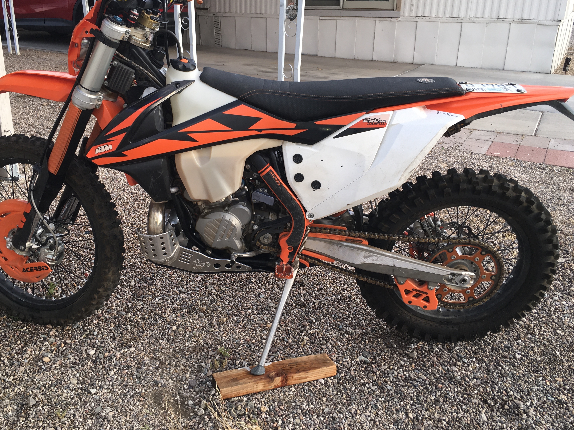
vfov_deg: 41.7
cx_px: 257
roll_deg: -0.2
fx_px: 564
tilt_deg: -19.1
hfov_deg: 53.9
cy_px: 183
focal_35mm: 34
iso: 25
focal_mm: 4.15
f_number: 2.2
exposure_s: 1/185
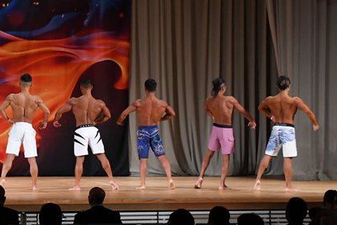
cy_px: 119
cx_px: 59
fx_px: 1433
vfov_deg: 9.0
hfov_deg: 13.3
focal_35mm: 153
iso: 3200
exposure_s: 1/400
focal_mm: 55
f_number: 5.6
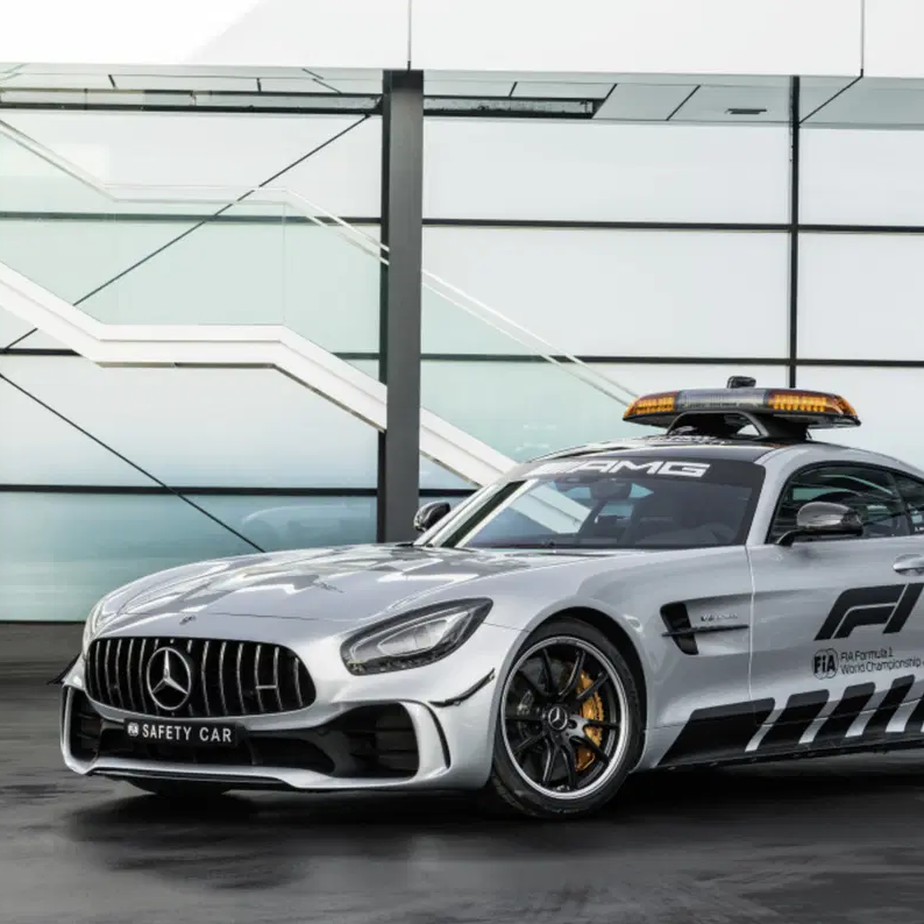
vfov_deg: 13.3
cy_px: 460
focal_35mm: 131
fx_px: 3956
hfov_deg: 13.3
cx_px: 532
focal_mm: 102
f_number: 16
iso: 100
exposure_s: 1/15
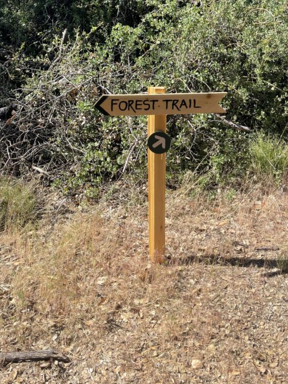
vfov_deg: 51.7
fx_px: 388
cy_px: 132
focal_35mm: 35
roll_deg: -1.4
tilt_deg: -15.8
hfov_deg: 40.6
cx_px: 164
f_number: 1.6
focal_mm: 5.1
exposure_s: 1/1883
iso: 32
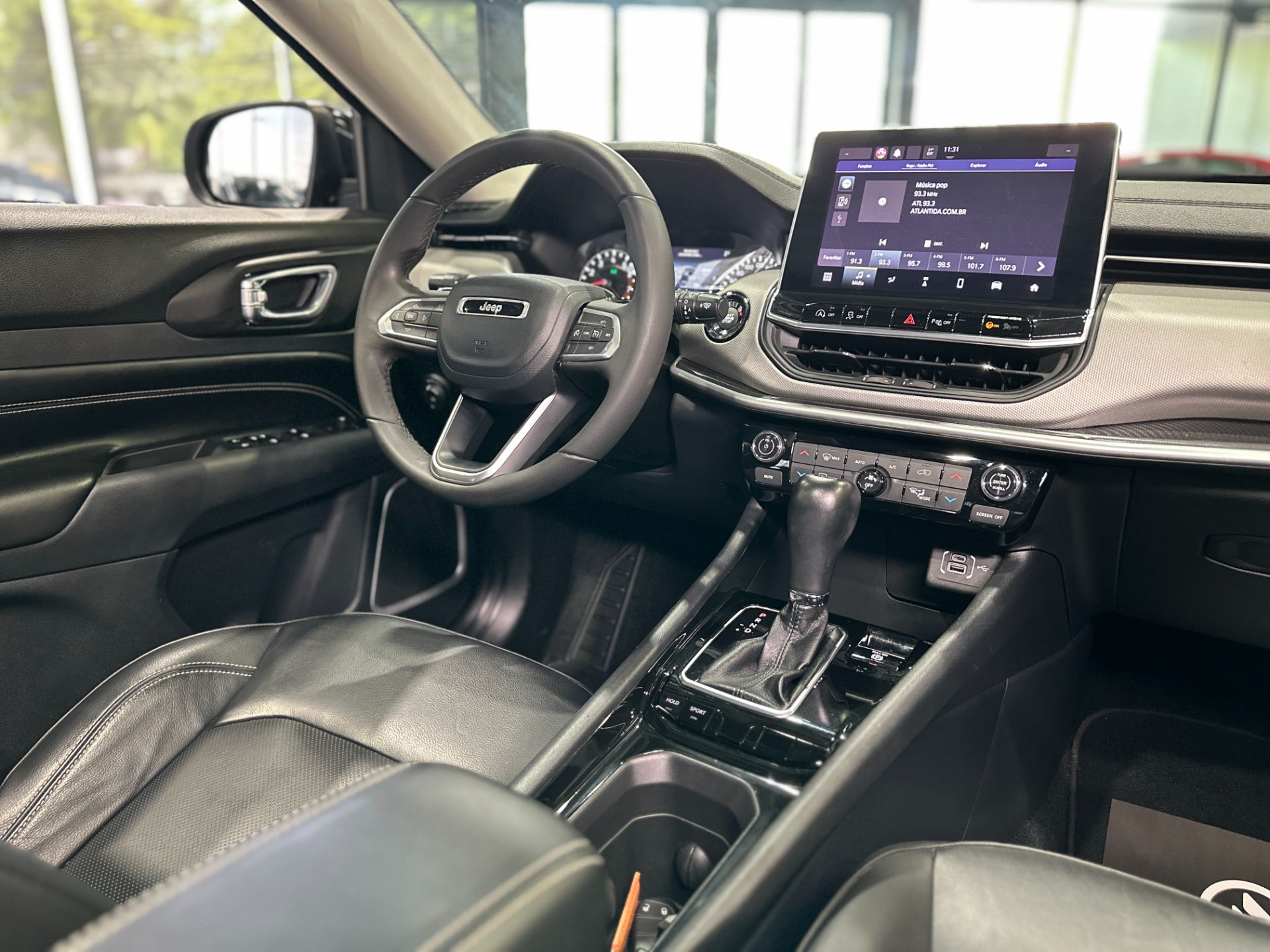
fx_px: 881
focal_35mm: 24
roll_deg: +0.1
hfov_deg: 71.6
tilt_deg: -18.5
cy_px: 476
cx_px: 635
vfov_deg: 56.8
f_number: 1.78
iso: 640
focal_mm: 6.86
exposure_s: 1/60
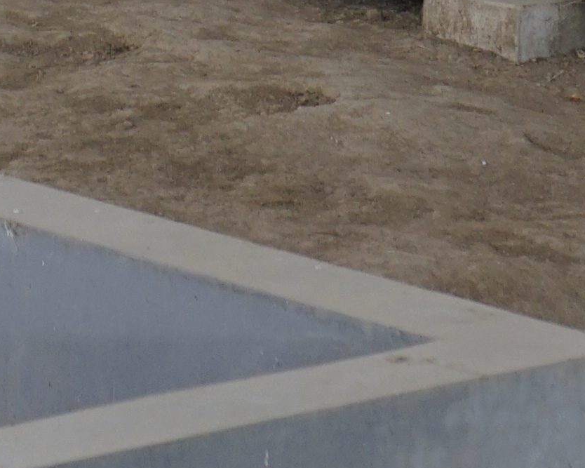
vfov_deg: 4.9
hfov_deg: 6.3
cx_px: -137
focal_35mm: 304
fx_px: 5263
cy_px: -689
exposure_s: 1/60
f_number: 4.5
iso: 400
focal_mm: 45
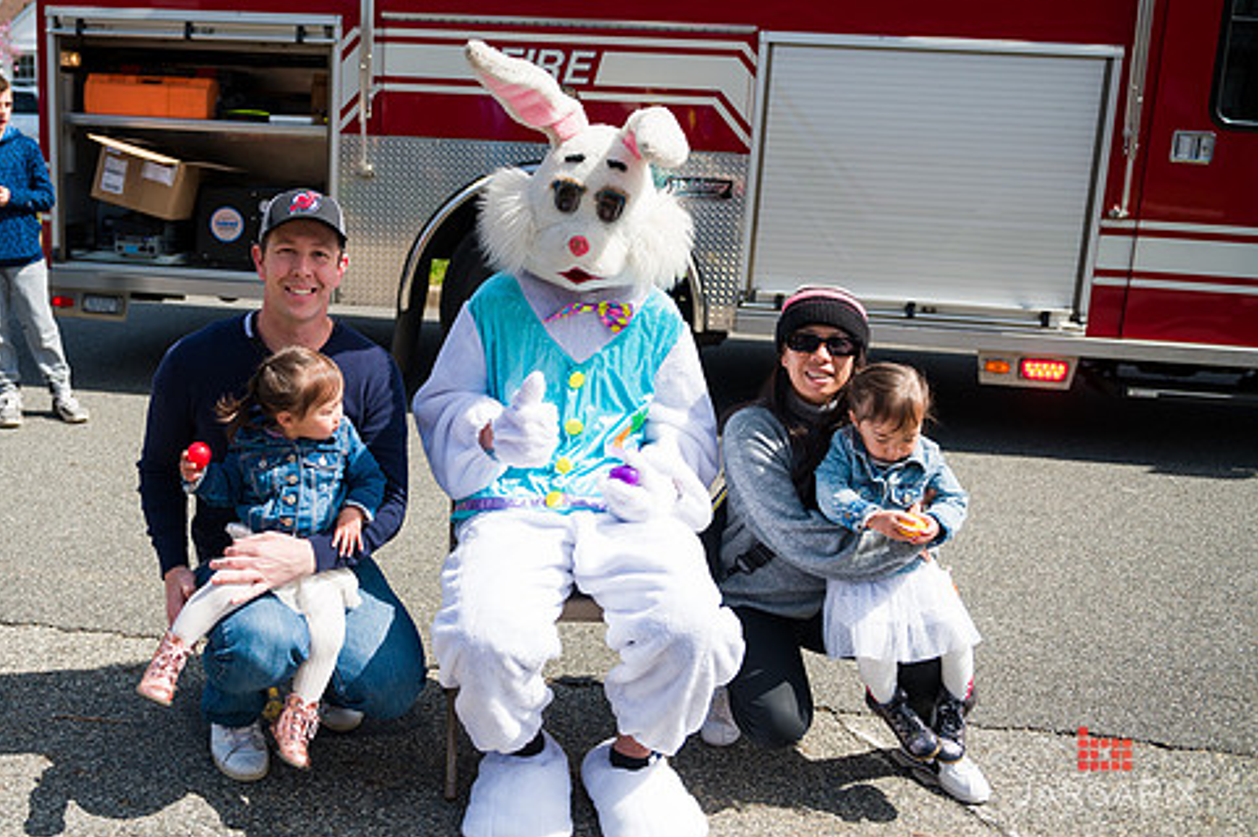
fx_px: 1222
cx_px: 505
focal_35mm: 35
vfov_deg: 37.7
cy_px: 358
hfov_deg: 54.1
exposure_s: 1/3200
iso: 200
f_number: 4
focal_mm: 29
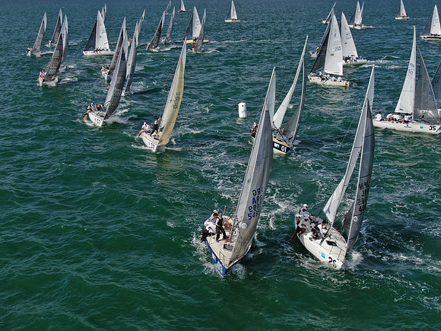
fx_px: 612
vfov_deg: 30.3
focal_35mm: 48
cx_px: 220
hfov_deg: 39.7
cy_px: 166
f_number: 3.8
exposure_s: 1/1250
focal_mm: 8.6
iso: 100
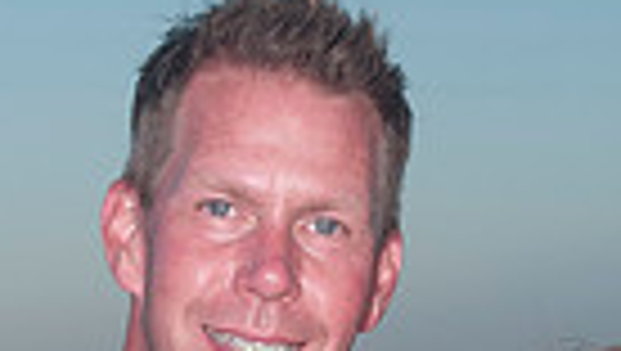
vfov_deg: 4.2
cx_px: 310
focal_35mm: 290
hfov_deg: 7.4
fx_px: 4781
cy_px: 515
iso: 100
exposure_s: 1/250
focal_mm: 44
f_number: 7.1
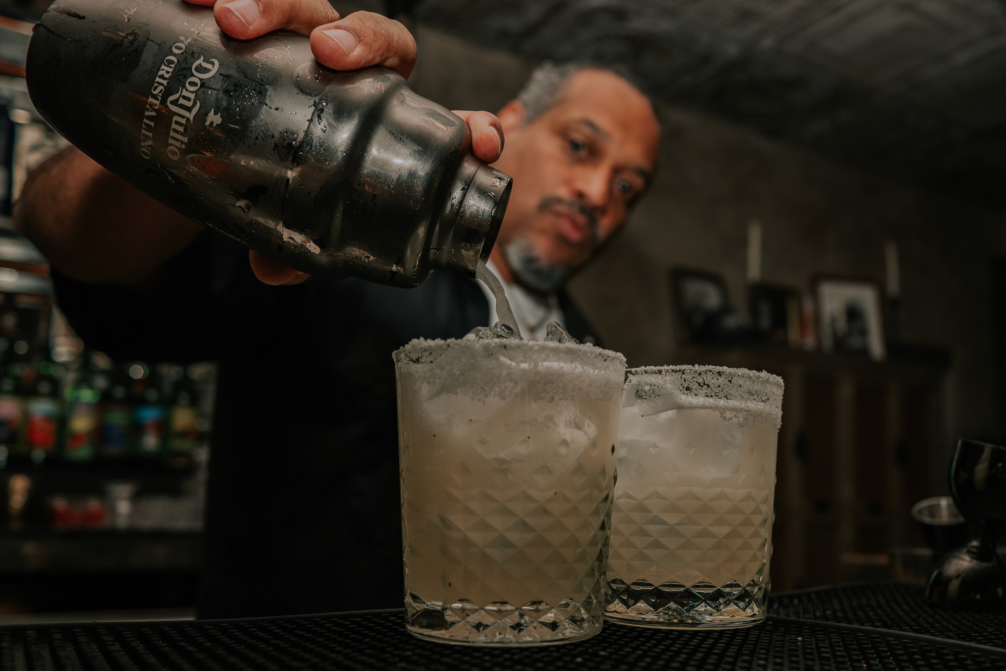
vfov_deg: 39.3
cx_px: 596
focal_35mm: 33
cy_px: 401
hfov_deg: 56.1
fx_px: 936
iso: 250
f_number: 4.5
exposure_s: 1/200
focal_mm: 28
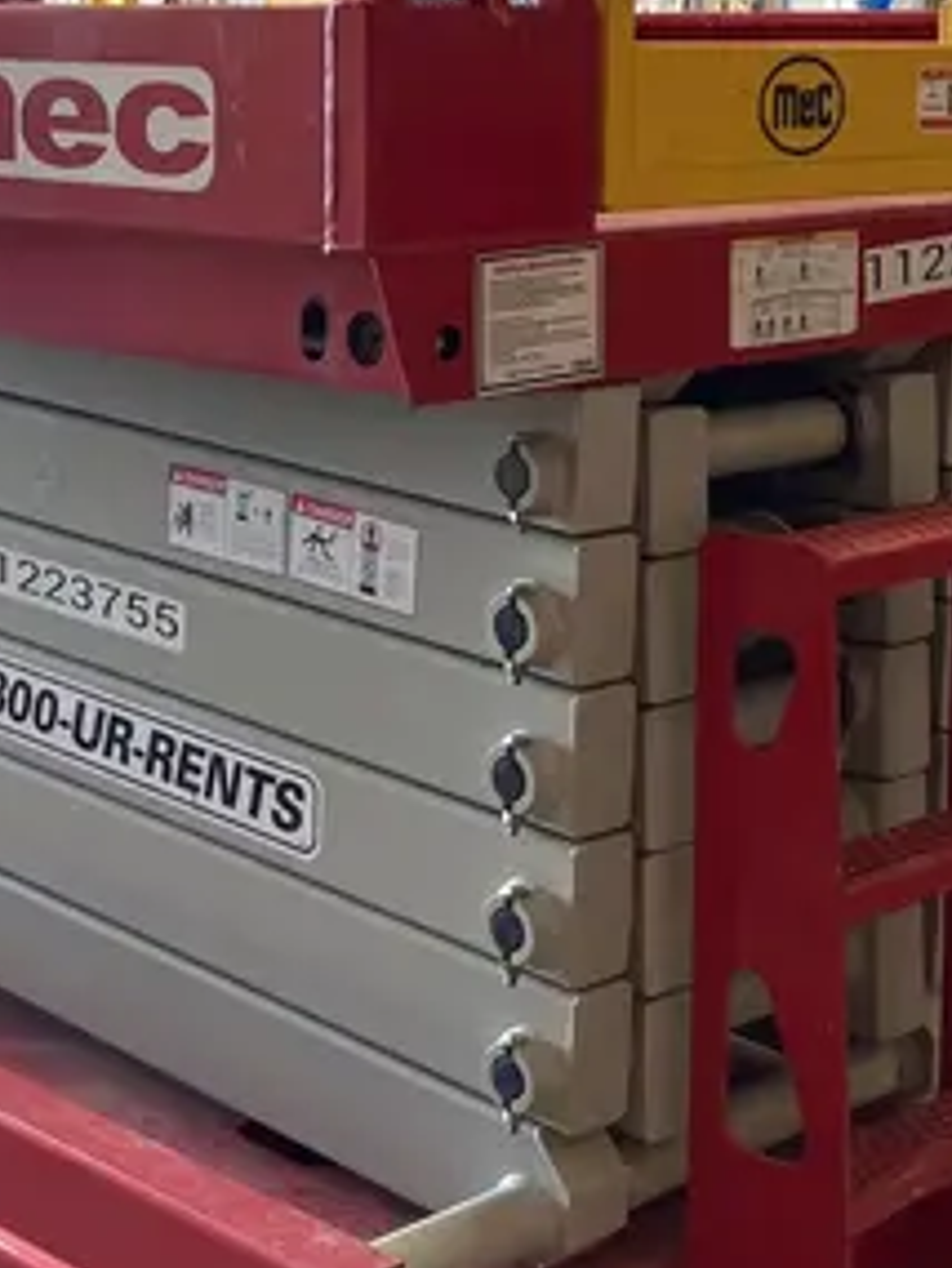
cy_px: 323
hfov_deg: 20.4
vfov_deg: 26.7
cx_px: 298
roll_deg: +0.2
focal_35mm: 72
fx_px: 2638
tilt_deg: -3.1
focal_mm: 3.99
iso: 100
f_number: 1.8
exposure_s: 1/60
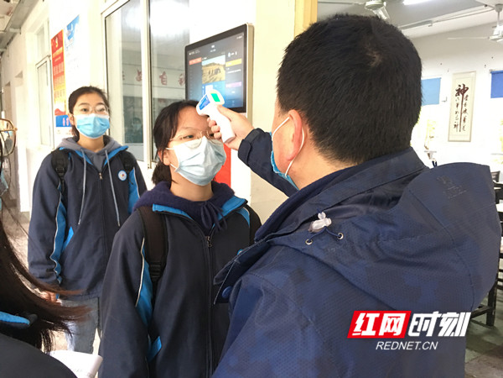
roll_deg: -1.0
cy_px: 189
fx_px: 421
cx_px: 252
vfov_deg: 48.2
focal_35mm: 29
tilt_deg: -6.8
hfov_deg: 61.7
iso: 80
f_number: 2.2
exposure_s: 1/10
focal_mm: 4.15
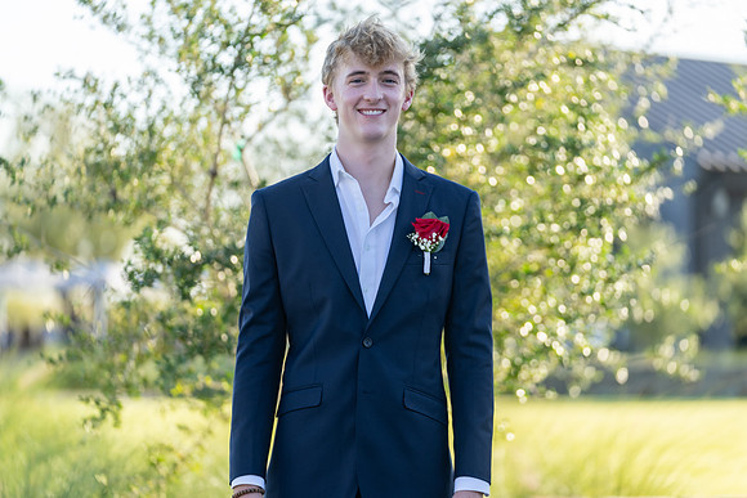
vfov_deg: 9.6
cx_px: 374
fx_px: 2968
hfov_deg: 14.3
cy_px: 249
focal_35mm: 143
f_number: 2.8
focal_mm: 143
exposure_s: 1/320
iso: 100
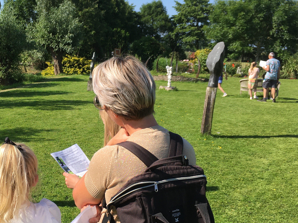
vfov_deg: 28.6
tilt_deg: -9.6
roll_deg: -2.5
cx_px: 56
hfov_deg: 36.1
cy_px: 115
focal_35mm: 51
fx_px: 439
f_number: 2.2
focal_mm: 4.15
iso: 25
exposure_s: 1/1183
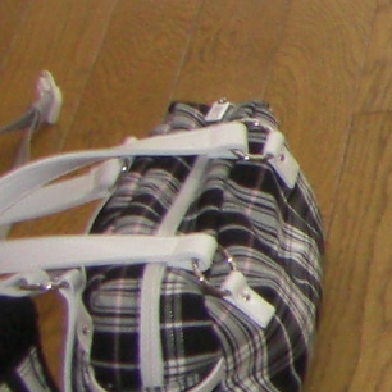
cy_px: 191
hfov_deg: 7.0
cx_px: 1145
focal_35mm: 225
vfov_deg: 7.8
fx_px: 2883
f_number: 3.4
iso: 200
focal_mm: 6.3
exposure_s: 1/100
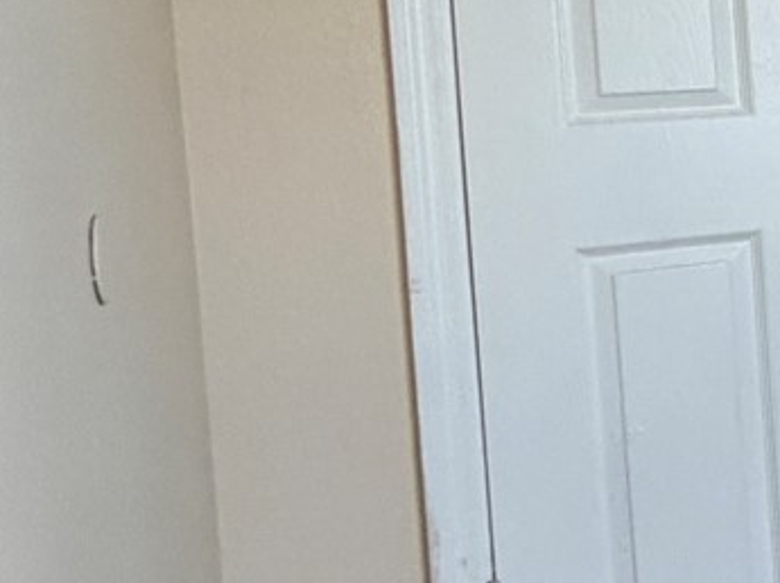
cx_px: 1775
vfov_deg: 22.1
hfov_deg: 16.3
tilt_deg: -1.4
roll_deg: +3.6
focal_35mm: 65
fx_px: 1463
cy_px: 77
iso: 200
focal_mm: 2.22
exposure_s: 1/121
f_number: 2.2
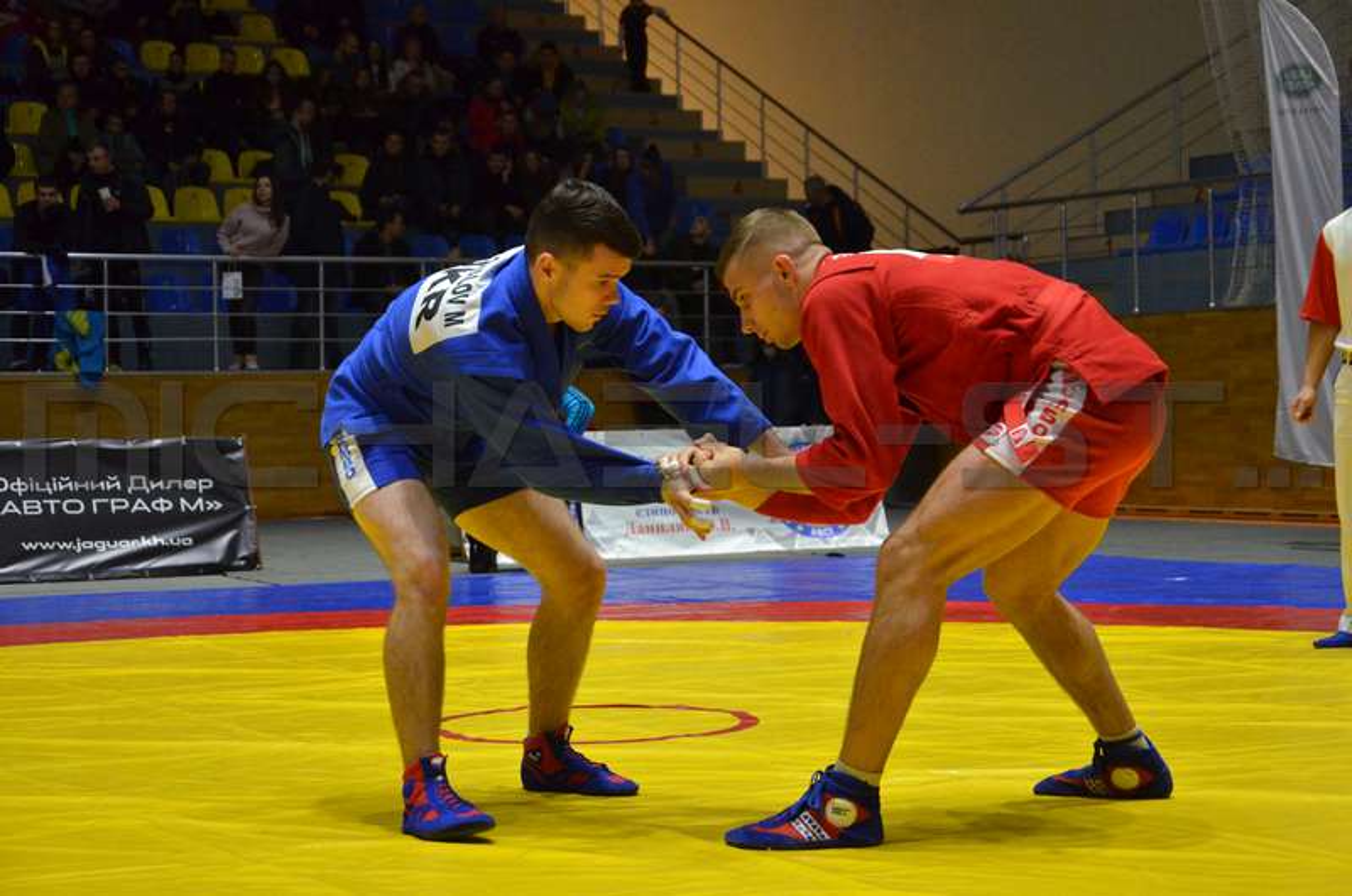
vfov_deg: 18.1
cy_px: 448
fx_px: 2811
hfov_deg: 27.0
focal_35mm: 75
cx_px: 676
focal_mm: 50
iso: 3200
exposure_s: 1/200
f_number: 5.6
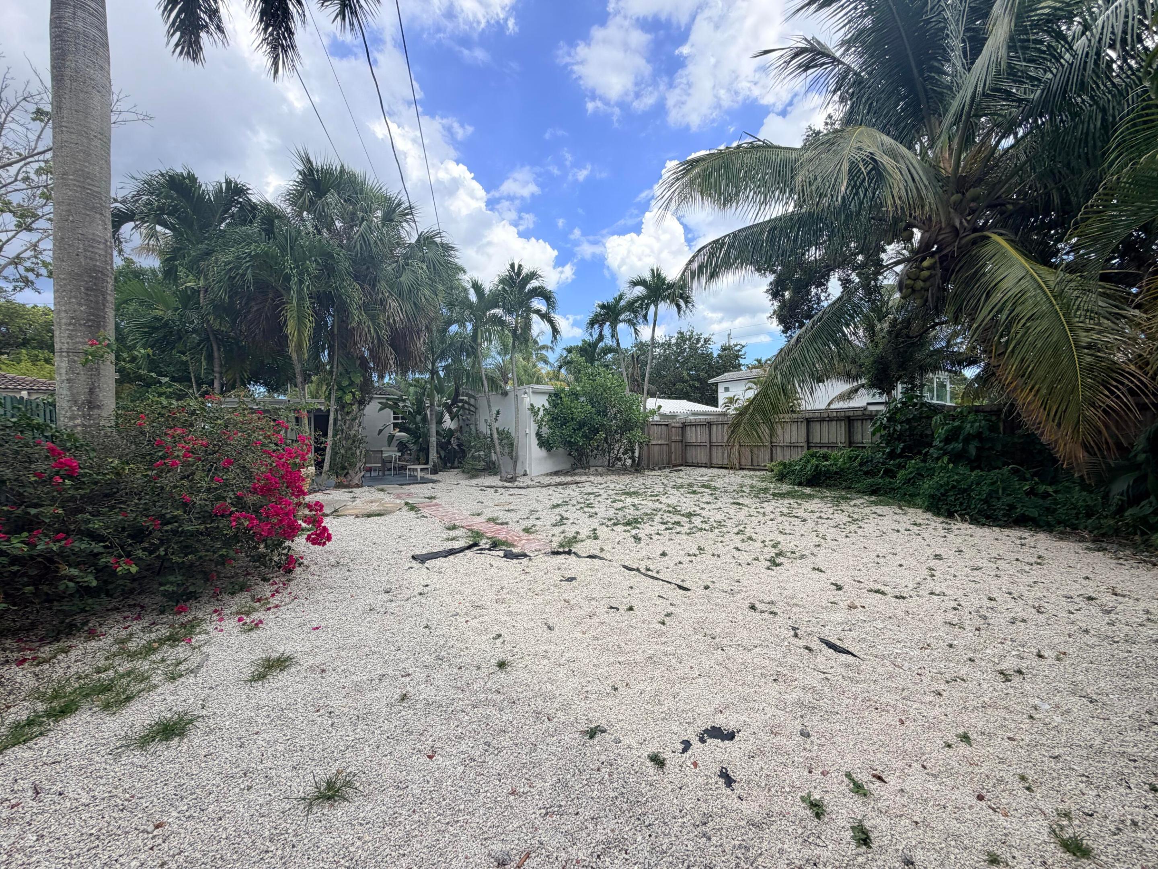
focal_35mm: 14
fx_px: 468
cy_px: 434
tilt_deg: +1.1
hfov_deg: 102.1
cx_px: 579
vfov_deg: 85.7
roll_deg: +0.2
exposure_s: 1/770
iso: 40
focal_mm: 2.22
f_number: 2.2
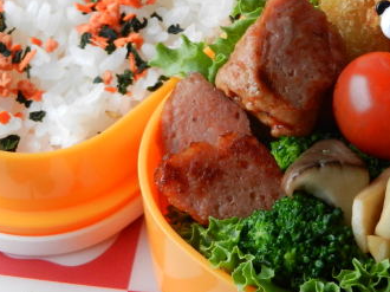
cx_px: 287
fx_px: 1554
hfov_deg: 14.3
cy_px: 106
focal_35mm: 138
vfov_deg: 10.7
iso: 400
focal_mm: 16.3
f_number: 4.9
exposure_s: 1/20
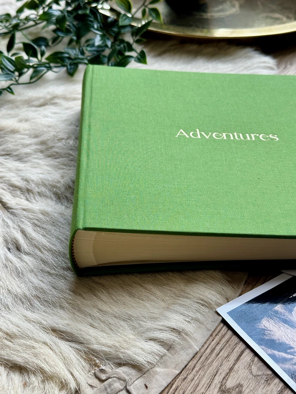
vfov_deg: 39.7
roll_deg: +0.4
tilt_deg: -37.8
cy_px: 197
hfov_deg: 30.3
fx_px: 547
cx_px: 148
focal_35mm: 48
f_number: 1.78
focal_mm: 6.86
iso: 64
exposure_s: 1/189
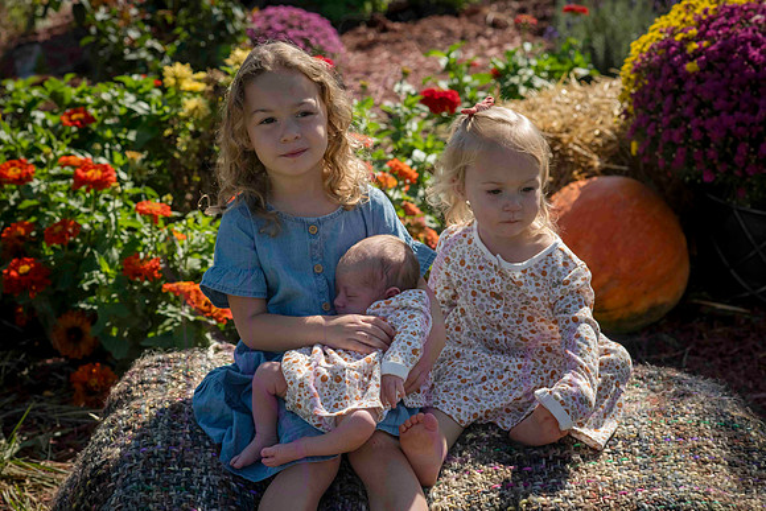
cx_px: 383
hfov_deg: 23.9
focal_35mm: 85
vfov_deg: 16.1
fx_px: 1809
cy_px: 256
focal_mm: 85
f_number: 6.3
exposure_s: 1/1250
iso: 400
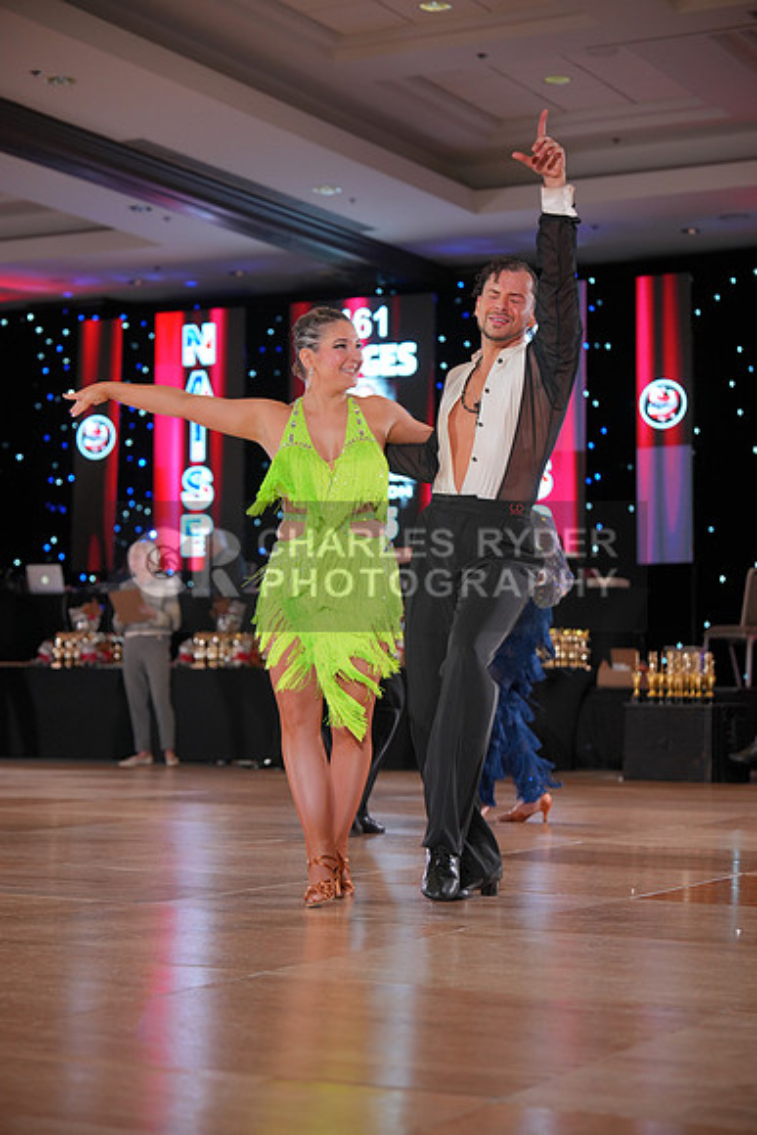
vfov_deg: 28.8
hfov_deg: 19.5
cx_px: 378
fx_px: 2206
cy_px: 568
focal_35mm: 70
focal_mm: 70
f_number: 2.8
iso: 1000
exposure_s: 1/400
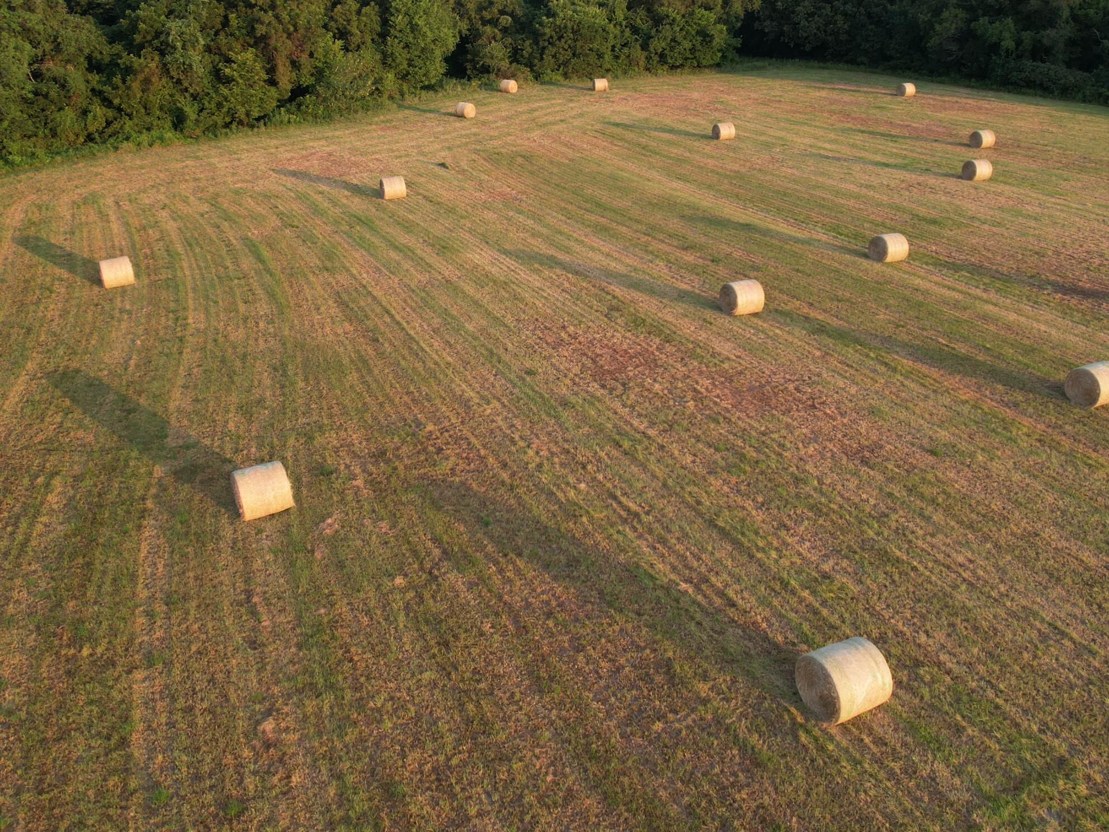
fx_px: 1025
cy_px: 362
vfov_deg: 44.1
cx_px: 570
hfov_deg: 56.8
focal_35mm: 32
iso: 120
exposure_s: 1/50
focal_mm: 8.38
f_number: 2.8
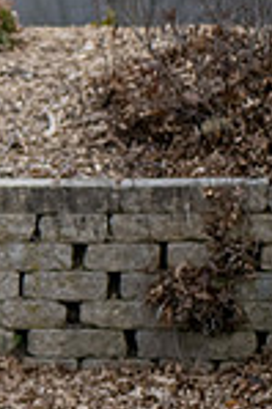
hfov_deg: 4.3
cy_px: 163
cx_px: -522
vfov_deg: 6.6
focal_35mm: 311
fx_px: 3533
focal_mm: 80
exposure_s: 1/1000
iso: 400
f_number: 4.5
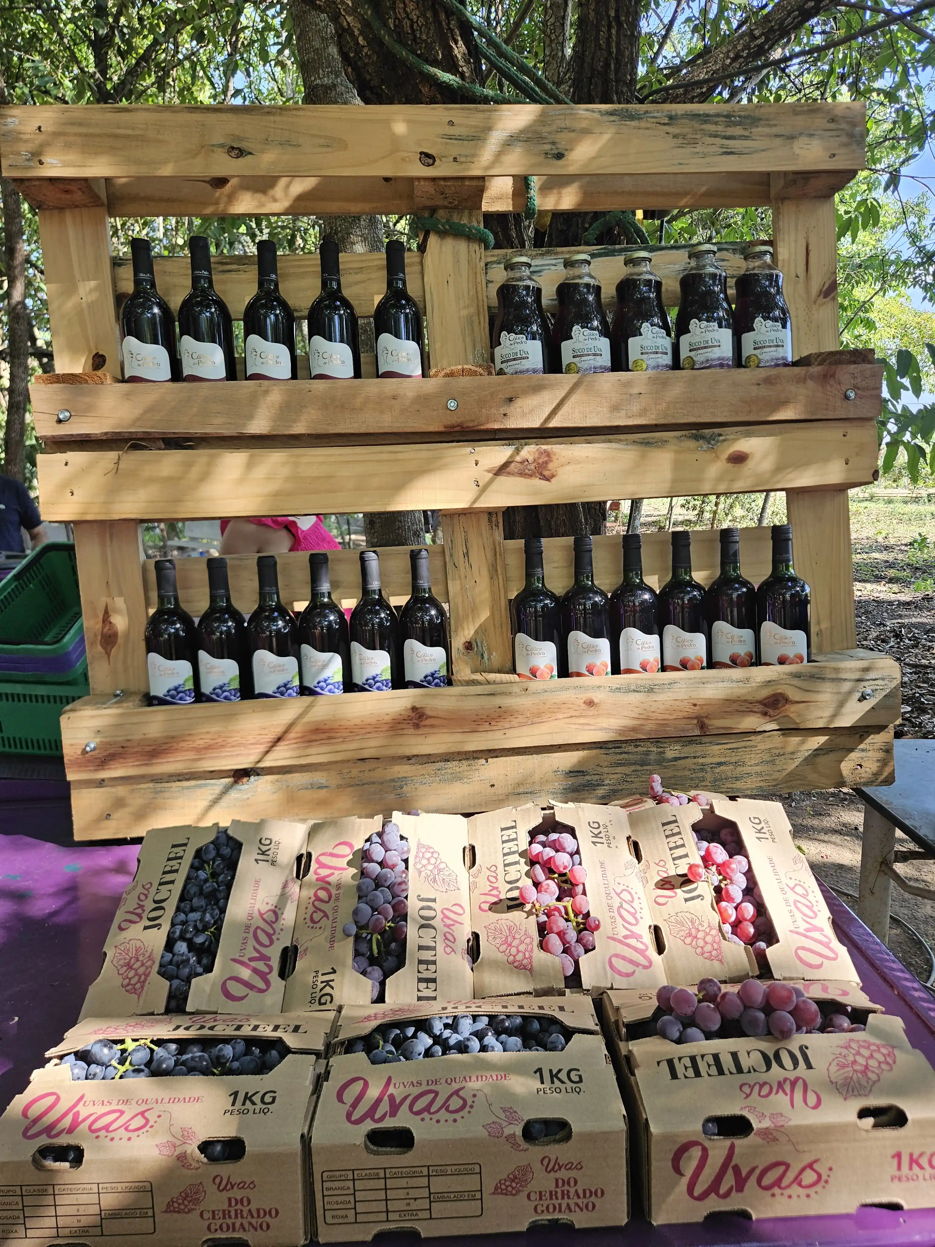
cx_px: 468
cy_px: 624
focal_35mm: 23
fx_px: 828
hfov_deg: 58.9
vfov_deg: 73.9
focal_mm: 5.4
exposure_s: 1/180
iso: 50
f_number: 1.8
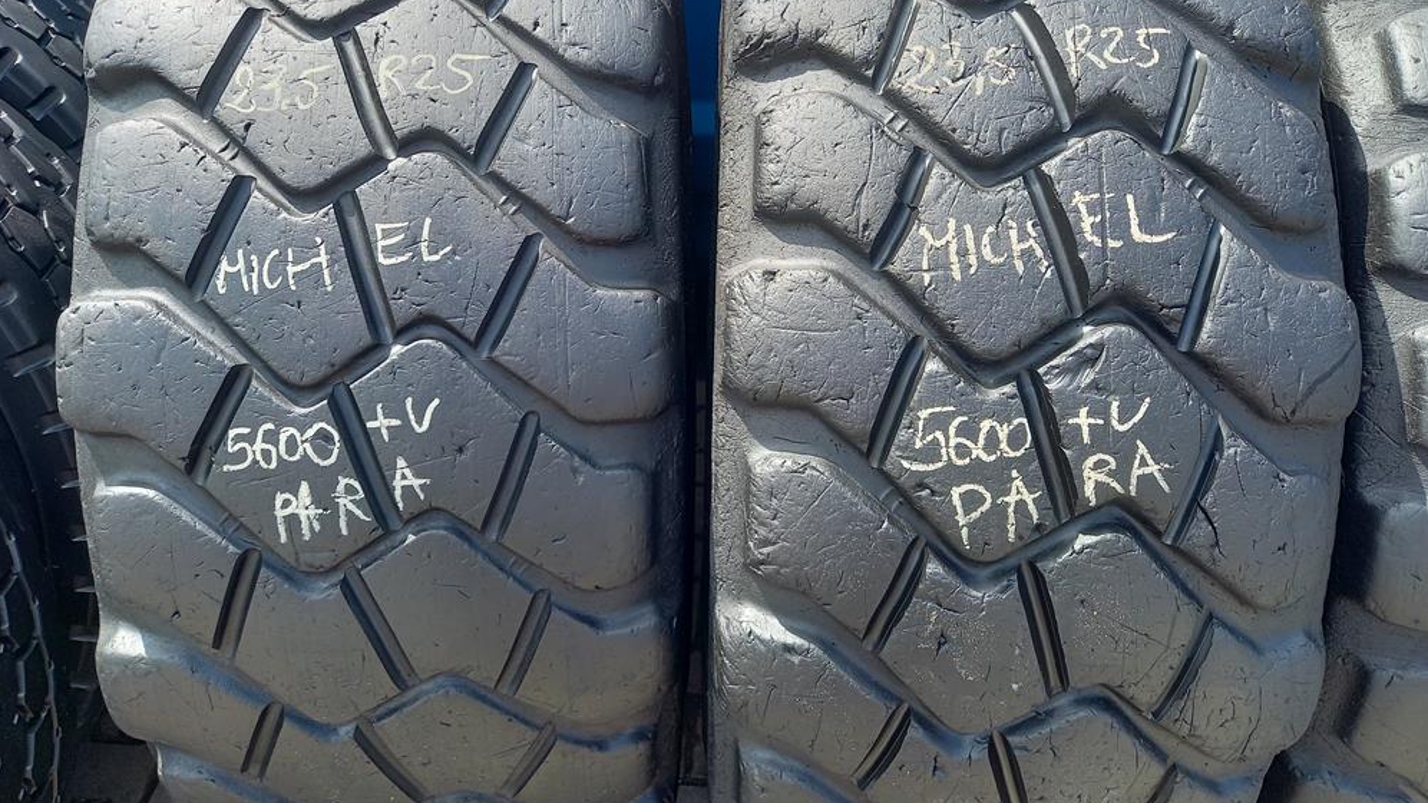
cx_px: 708
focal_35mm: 28
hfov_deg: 67.9
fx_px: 1060
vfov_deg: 41.1
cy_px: 281
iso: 50
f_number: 1.8
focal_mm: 4.65
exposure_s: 1/232
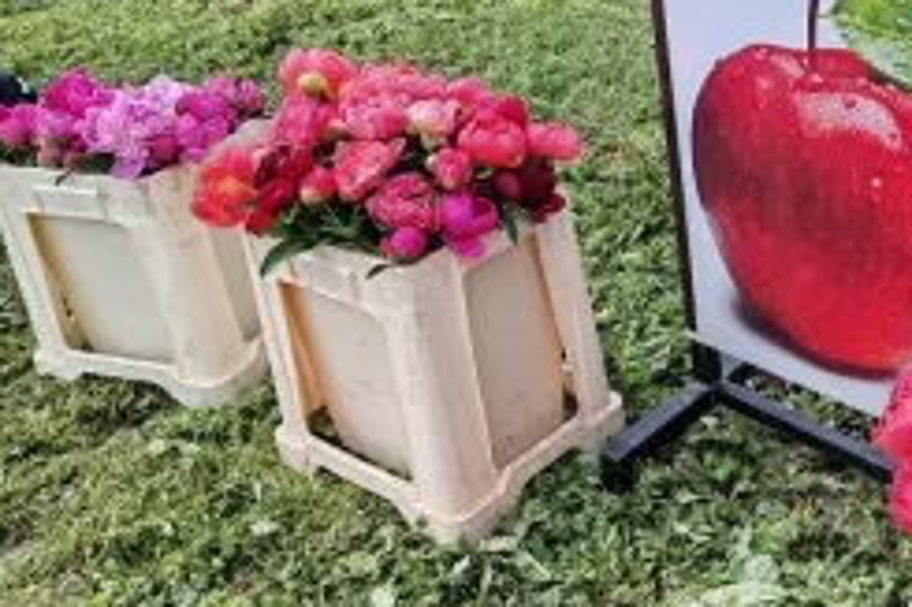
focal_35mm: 47
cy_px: 264
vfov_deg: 28.6
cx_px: 718
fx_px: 1190
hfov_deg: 40.4
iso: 50
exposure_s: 1/250
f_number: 1.9
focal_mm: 6.12
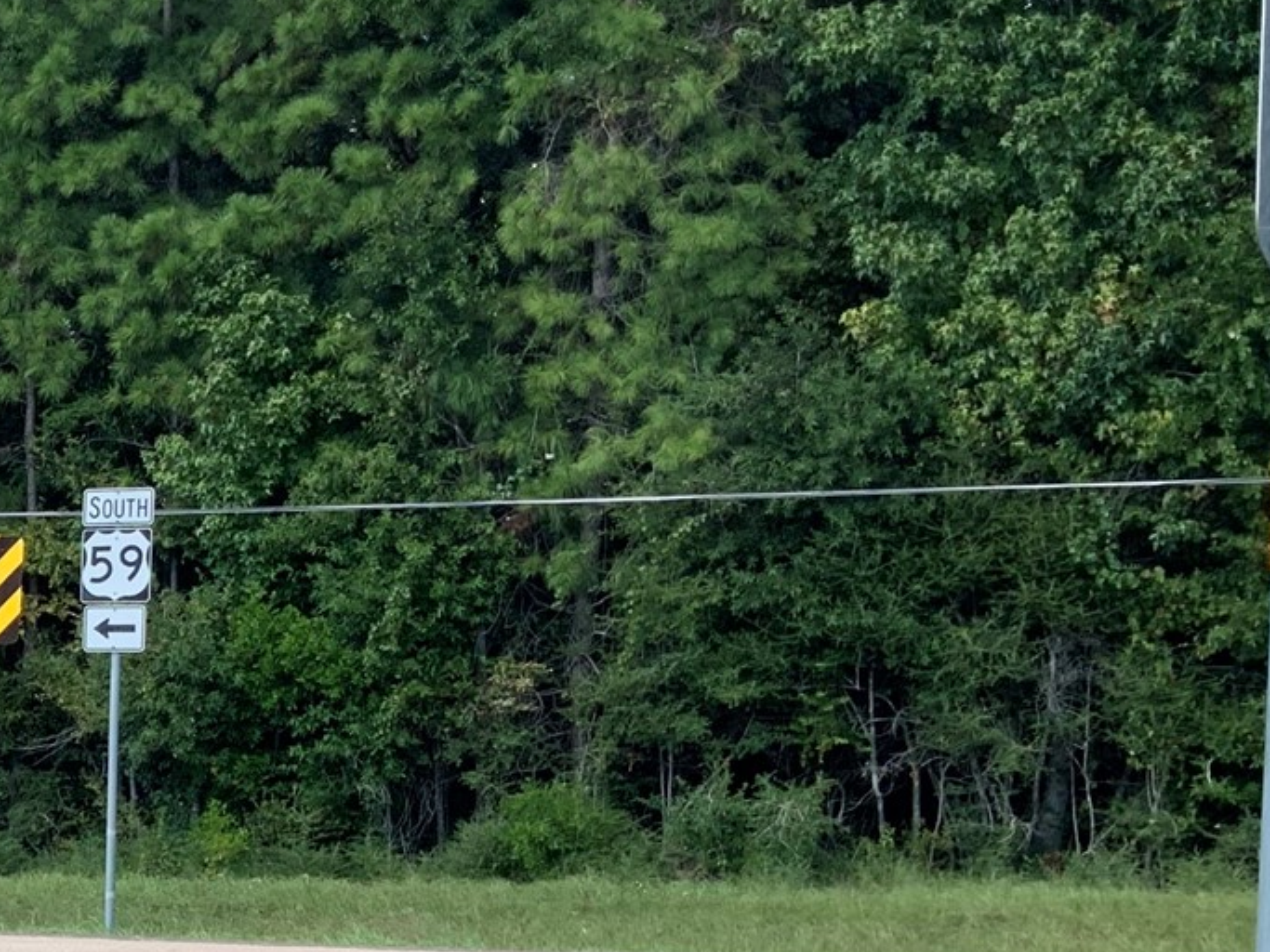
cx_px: -467
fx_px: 3191
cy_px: 909
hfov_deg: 20.2
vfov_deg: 16.7
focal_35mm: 87
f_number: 1.8
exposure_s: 1/362
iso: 16
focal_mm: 3
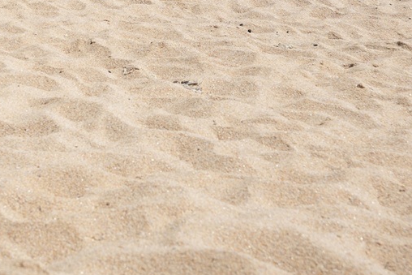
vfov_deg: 12.7
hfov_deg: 19.1
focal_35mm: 100
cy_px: -189
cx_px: -93
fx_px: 1149
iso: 100
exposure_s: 1/1000
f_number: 5
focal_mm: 29.1
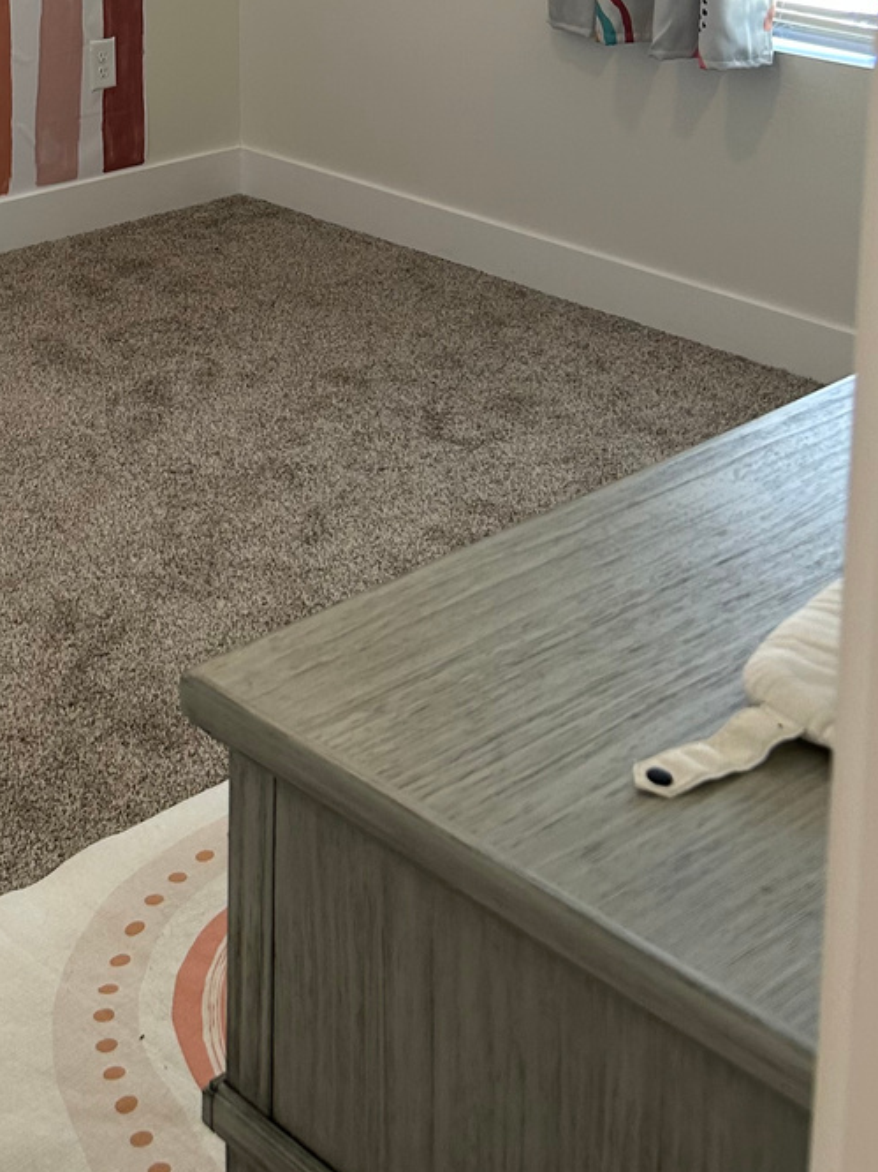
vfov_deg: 29.4
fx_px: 2030
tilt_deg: -9.6
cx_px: -48
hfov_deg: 23.2
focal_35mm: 60
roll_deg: +0.2
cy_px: -76
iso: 100
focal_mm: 5.7
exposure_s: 1/60
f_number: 1.5
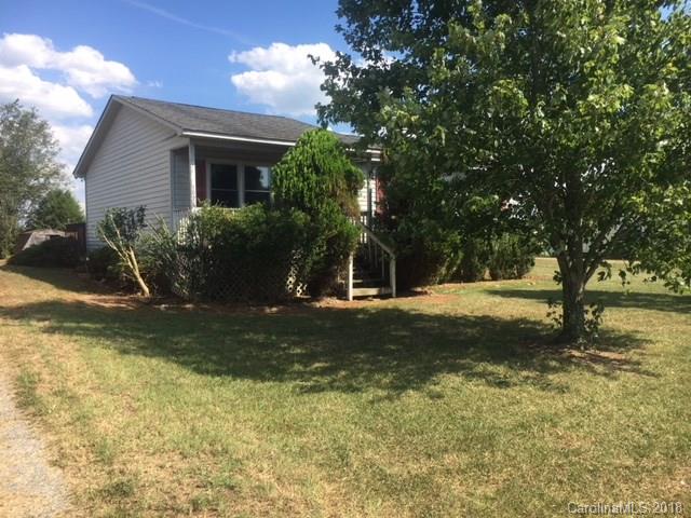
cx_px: 346
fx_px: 579
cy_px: 259
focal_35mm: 29
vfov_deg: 48.2
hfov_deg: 61.7
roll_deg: +0.8
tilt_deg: -1.2
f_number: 2.2
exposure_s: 1/1040
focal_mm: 4.15
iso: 25
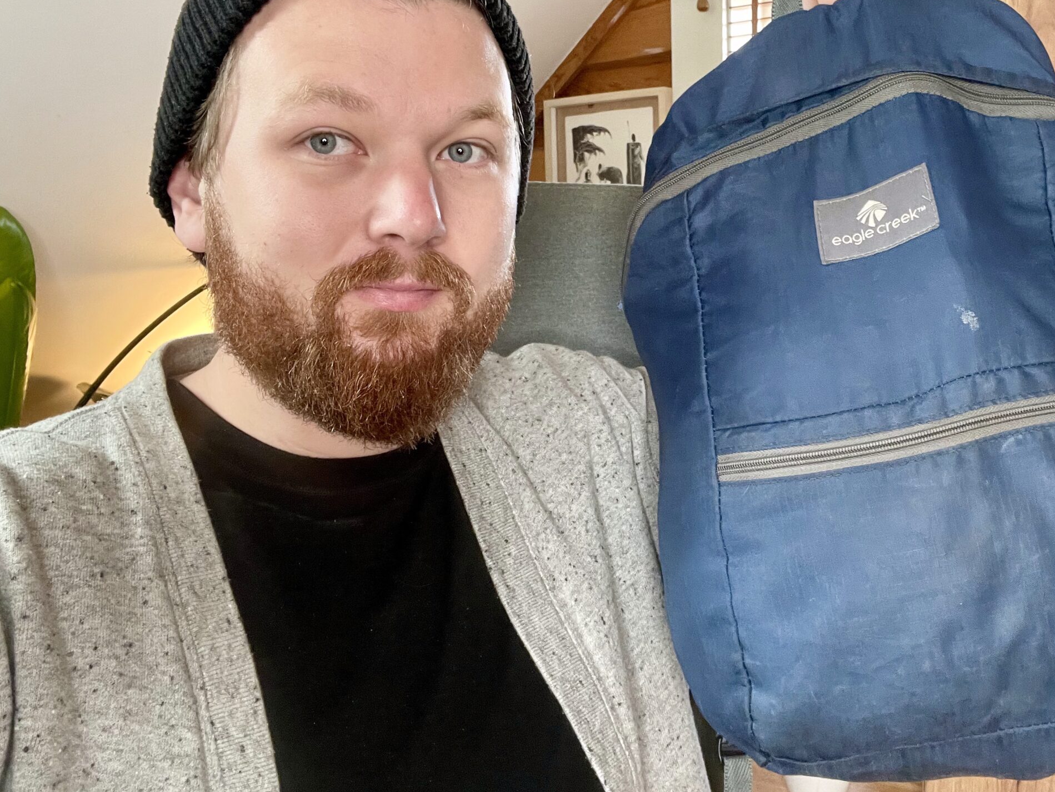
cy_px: 299
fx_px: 945
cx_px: 702
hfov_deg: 57.1
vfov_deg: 45.1
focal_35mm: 31
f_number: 2.2
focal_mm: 2.71
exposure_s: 1/60
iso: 160
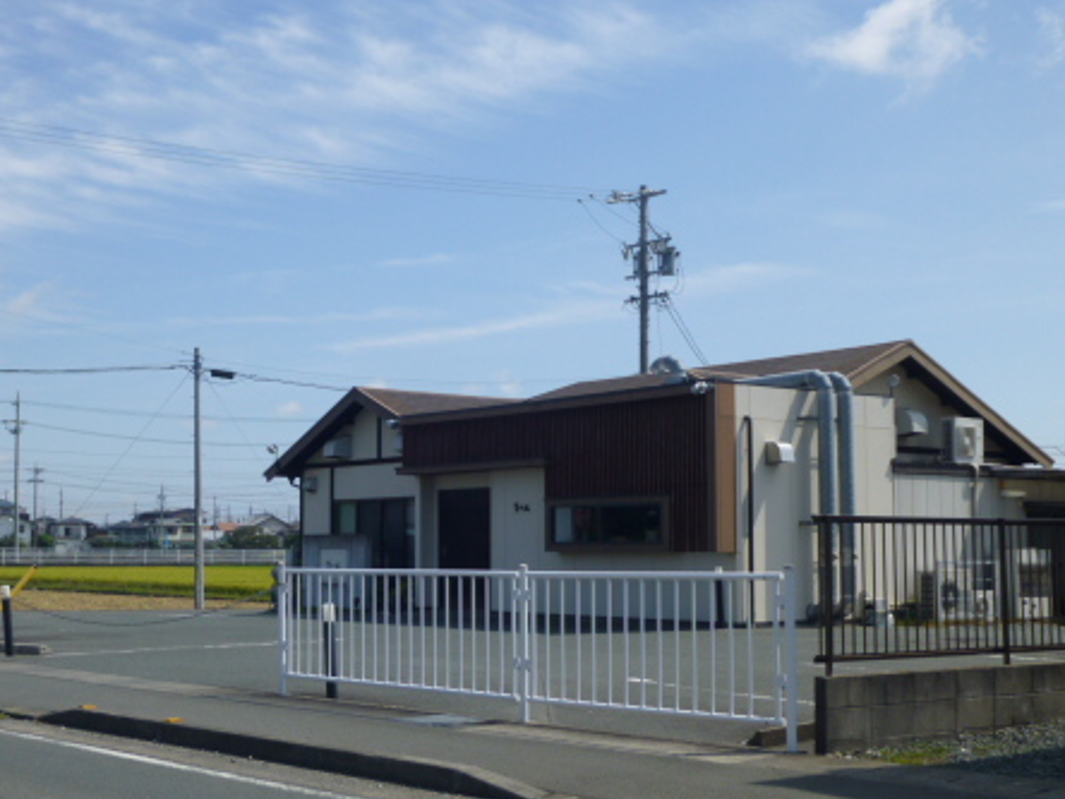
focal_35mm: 49
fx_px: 1508
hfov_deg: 38.7
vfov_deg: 29.6
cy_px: 453
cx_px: 415
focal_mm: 6
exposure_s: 1/200
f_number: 10
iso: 100
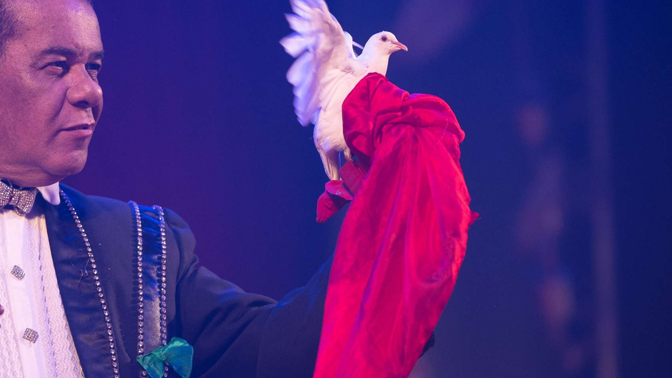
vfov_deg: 4.4
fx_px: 4954
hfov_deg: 7.8
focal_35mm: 278
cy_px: 222
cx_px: 202
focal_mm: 175
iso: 1000
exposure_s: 1/500
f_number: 2.8
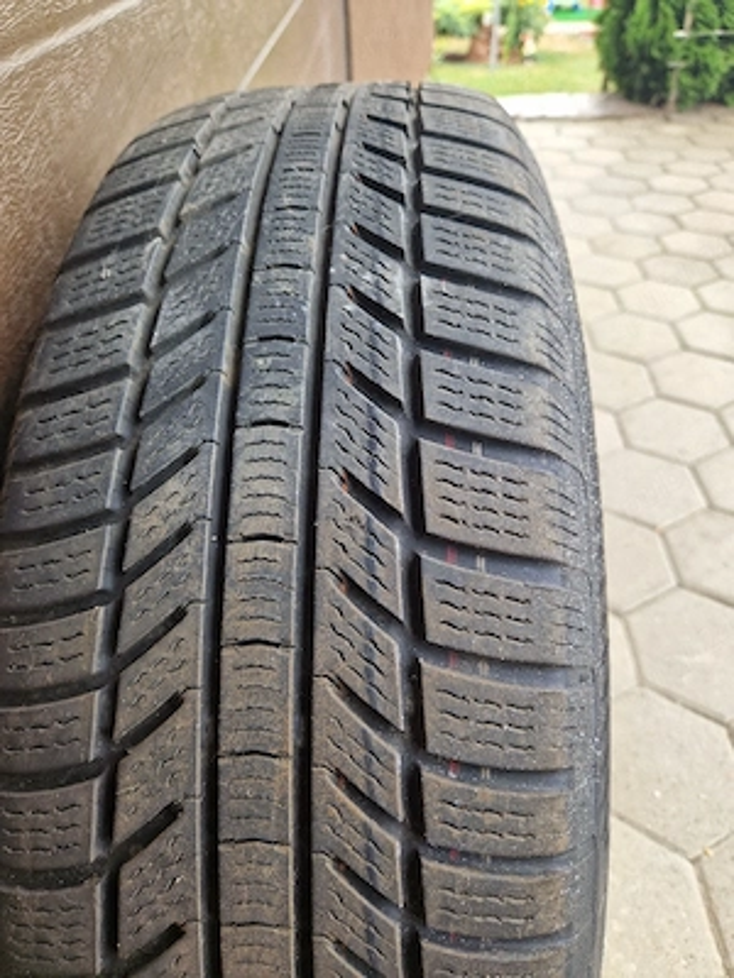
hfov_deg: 58.9
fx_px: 650
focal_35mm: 23
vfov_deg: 73.9
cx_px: 367
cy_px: 489
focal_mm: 5.4
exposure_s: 1/100
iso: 50
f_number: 1.8
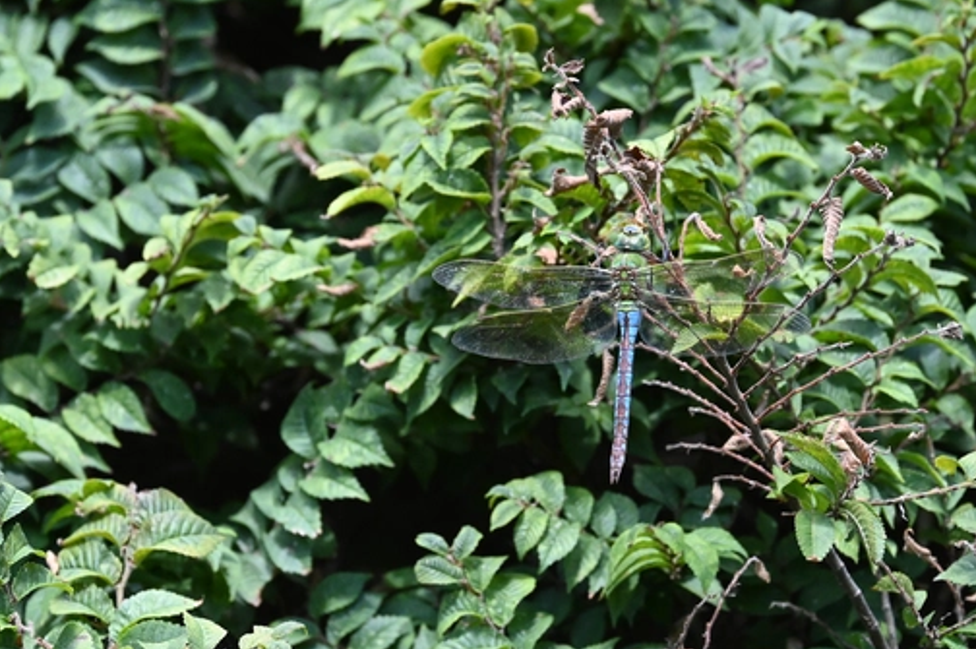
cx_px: 587
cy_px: 305
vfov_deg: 2.7
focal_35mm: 508
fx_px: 13759
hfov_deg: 4.1
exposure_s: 1/2500
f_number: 11
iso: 9000
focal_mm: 400
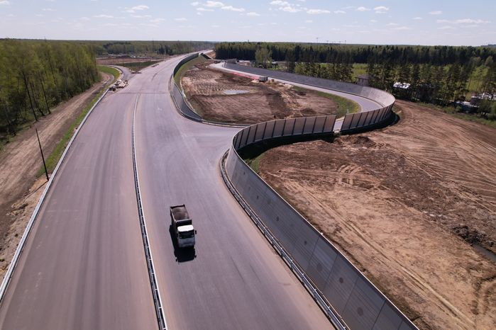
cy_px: 165
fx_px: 303
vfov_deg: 57.2
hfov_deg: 78.6
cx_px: 248
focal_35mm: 22
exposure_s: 1/120
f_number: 2.8
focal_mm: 8.38
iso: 150
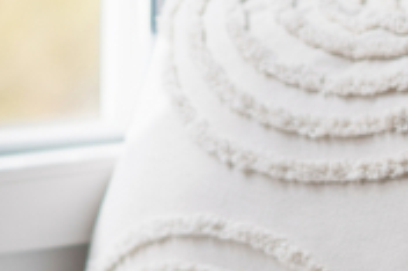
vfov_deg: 4.7
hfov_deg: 7.1
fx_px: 3295
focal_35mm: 291
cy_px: -34
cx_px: 130
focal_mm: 50
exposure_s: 1/250
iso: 200
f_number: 2
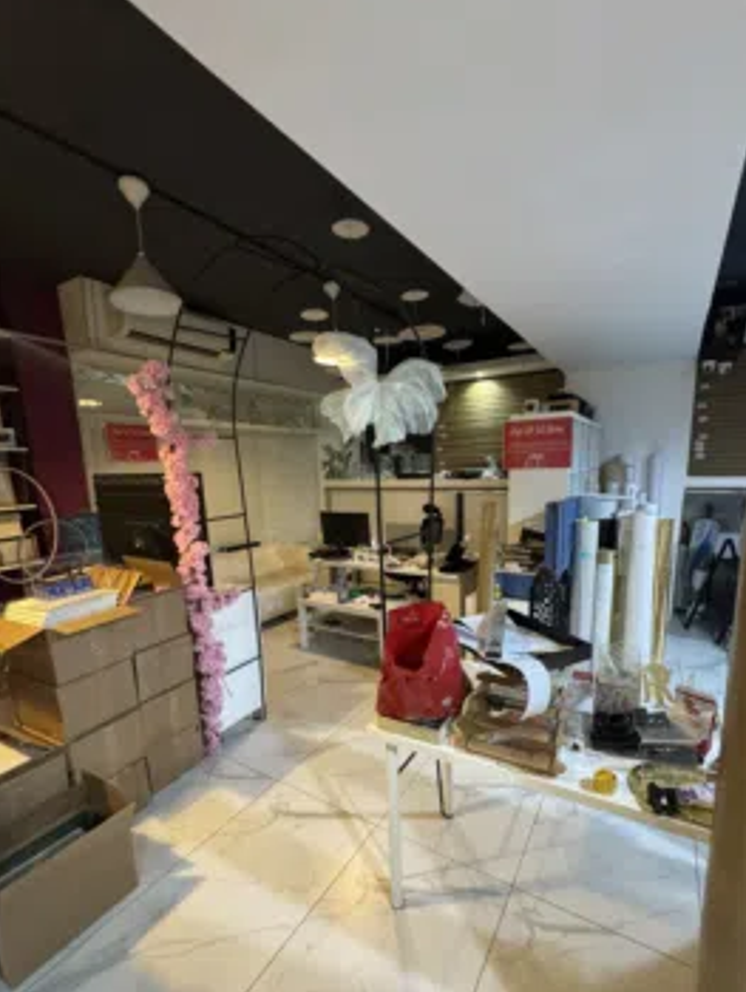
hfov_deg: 78.1
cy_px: 541
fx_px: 459
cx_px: 391
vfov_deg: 94.2
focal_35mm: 16
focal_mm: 2.22
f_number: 2.2
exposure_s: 1/50
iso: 800
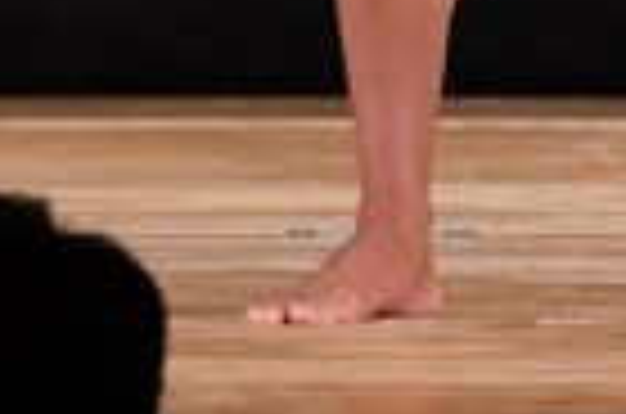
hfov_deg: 1.6
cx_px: 912
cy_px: -603
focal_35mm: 1256
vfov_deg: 1.1
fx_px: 21791
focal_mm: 150
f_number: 5.6
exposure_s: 1/400
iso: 3200
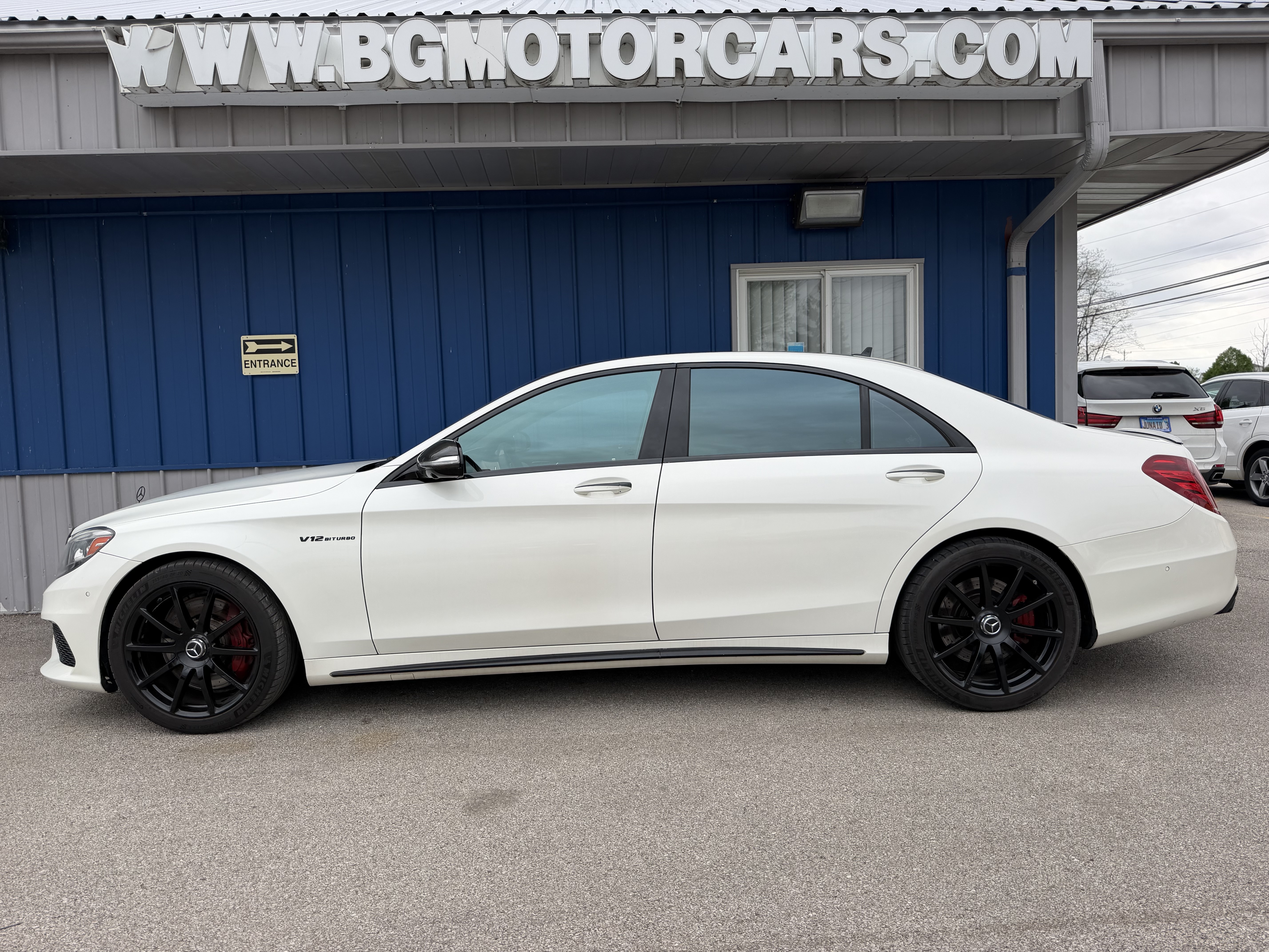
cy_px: 476
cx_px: 634
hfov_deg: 71.6
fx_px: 880
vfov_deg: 56.8
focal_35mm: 24
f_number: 1.78
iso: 80
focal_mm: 6.76
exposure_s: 1/2525
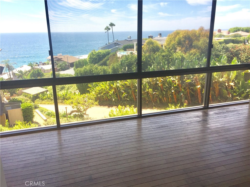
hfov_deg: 61.7
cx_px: 125
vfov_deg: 48.2
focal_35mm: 29
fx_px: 209
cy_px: 94
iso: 32
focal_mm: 4.15
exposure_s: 1/476
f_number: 2.2
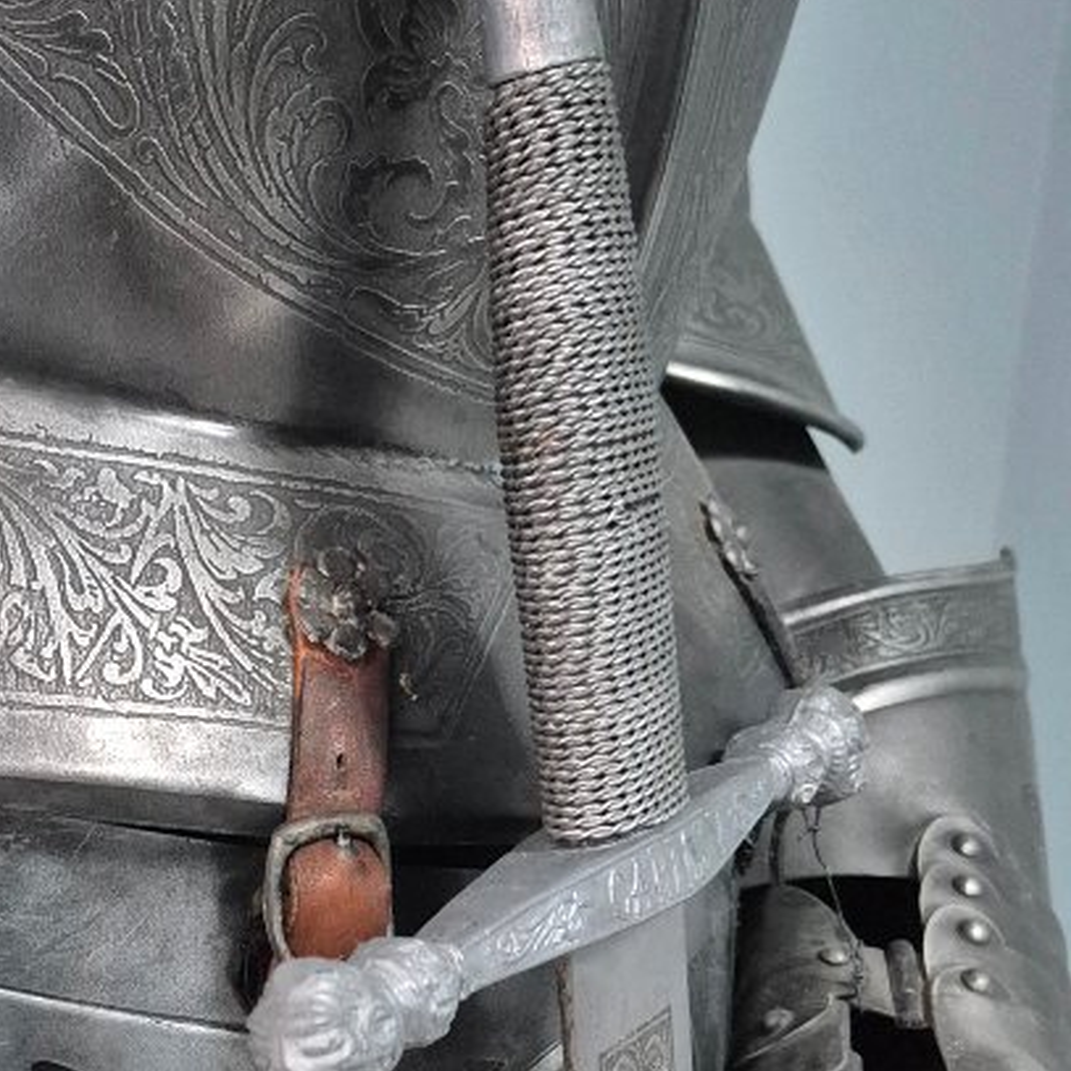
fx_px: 2100
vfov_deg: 27.3
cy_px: 1013
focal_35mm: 60
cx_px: -16
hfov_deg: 26.9
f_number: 1.8
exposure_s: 1/100
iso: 1600
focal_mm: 5.4
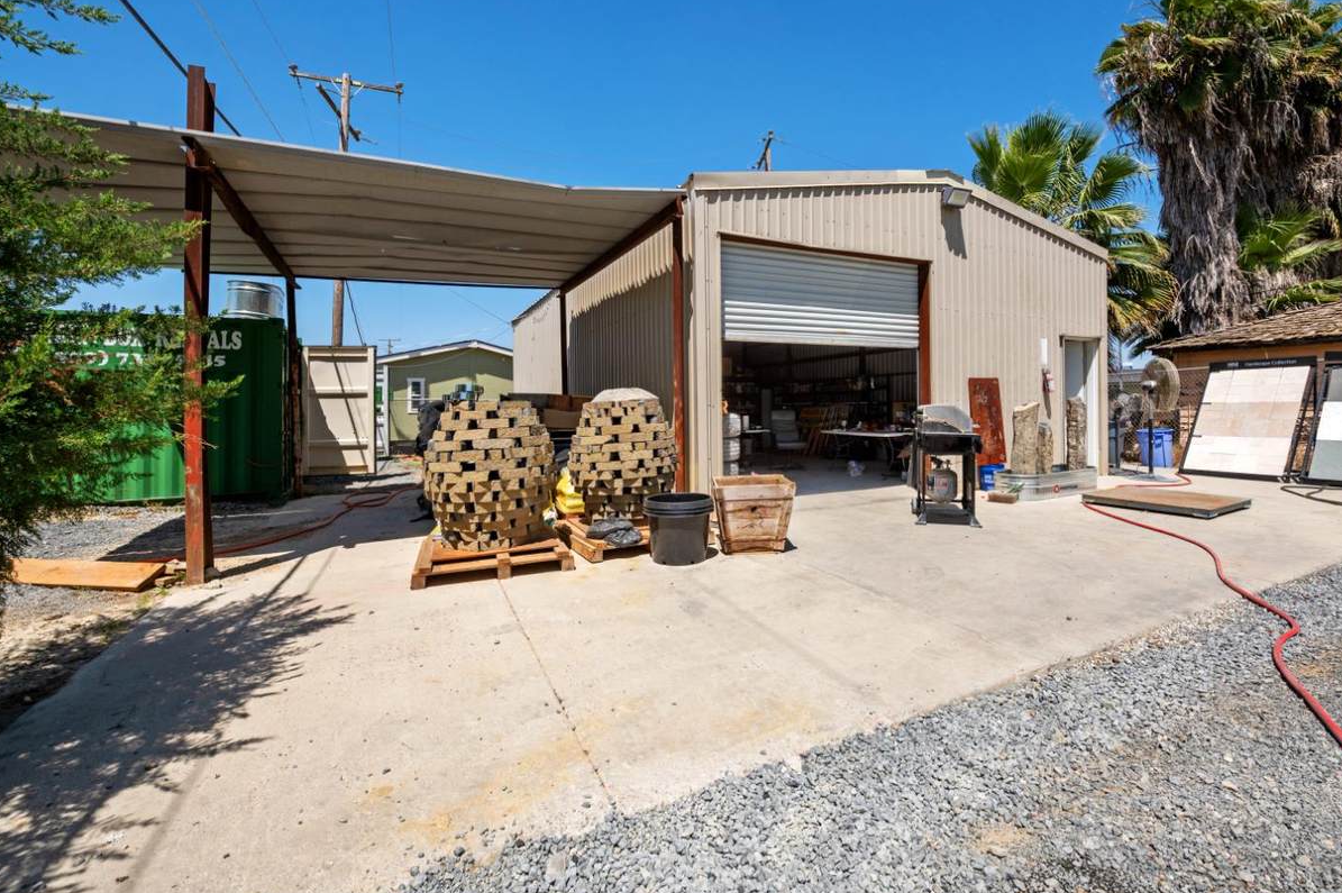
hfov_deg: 100.4
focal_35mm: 15
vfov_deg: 77.2
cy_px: 429
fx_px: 559
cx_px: 693
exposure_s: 1/250
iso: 250
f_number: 9
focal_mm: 14
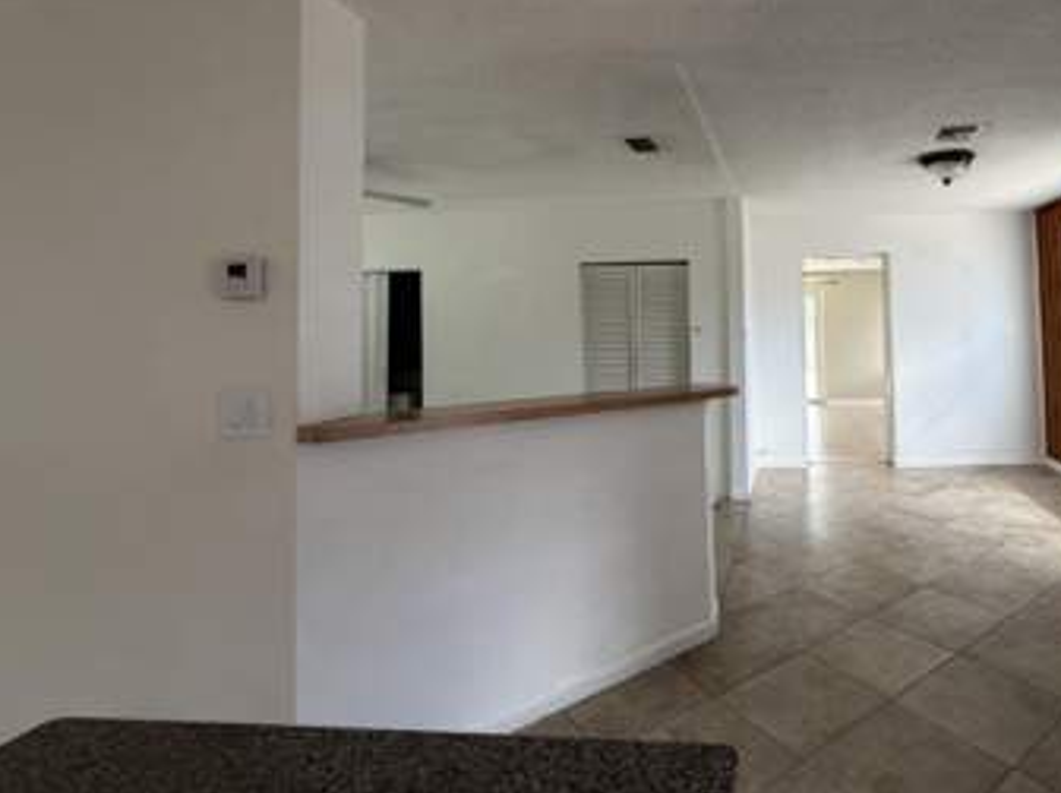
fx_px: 612
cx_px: 752
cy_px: 302
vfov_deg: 65.0
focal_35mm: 20
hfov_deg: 77.7
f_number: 2.2
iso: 320
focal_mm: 2.22
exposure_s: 1/79
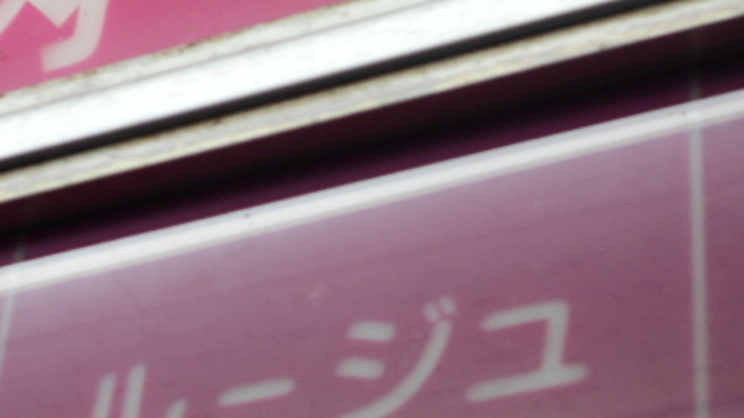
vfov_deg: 10.1
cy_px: 380
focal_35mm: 119
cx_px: 281
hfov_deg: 18.0
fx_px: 2347
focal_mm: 13.5
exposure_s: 1/30
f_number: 5.8
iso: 125
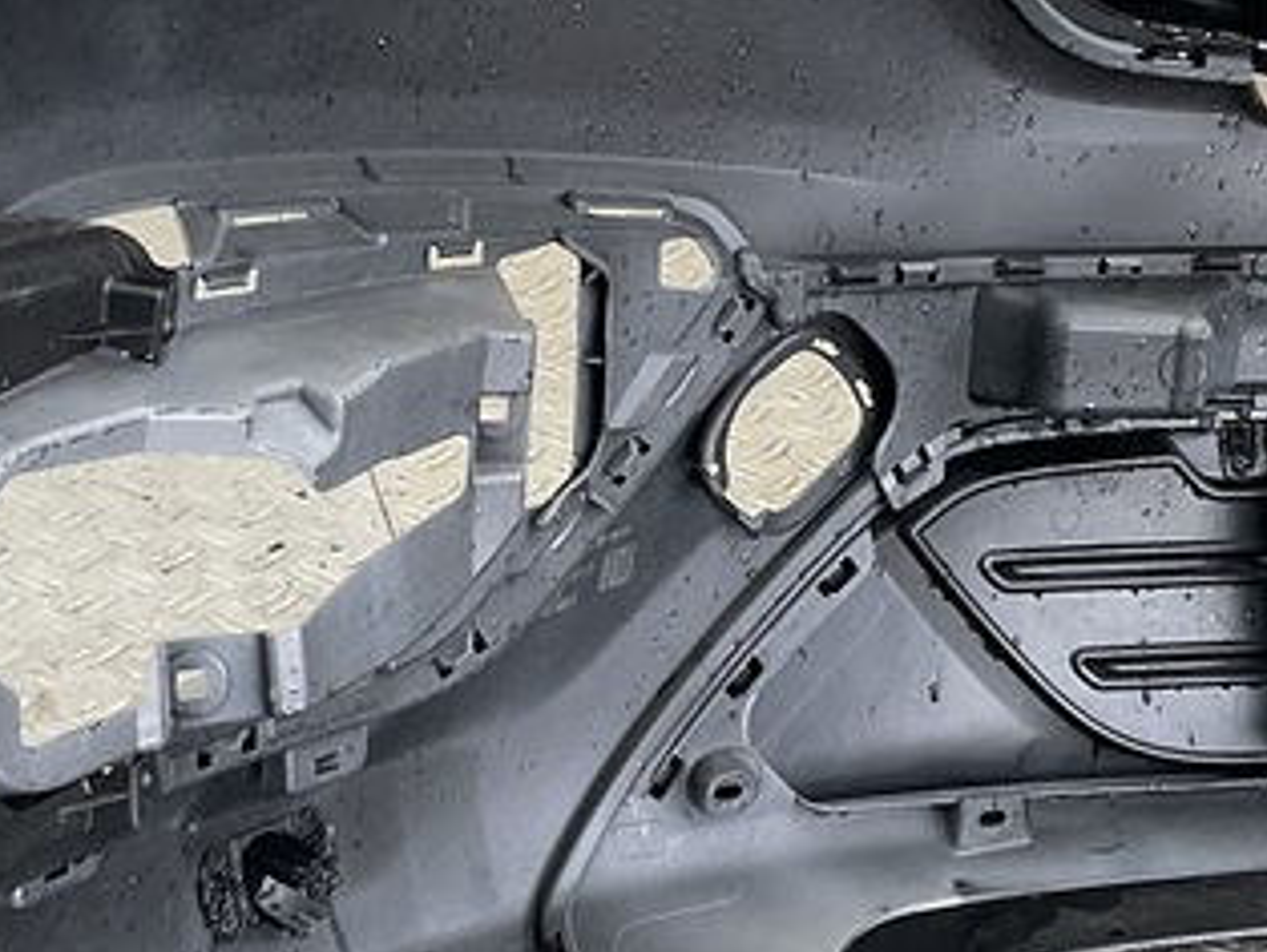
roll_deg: -8.4
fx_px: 3407
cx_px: 755
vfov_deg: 15.9
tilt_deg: -26.7
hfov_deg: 21.0
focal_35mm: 93
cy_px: 424
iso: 32
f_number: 1.8
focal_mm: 3
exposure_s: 1/100
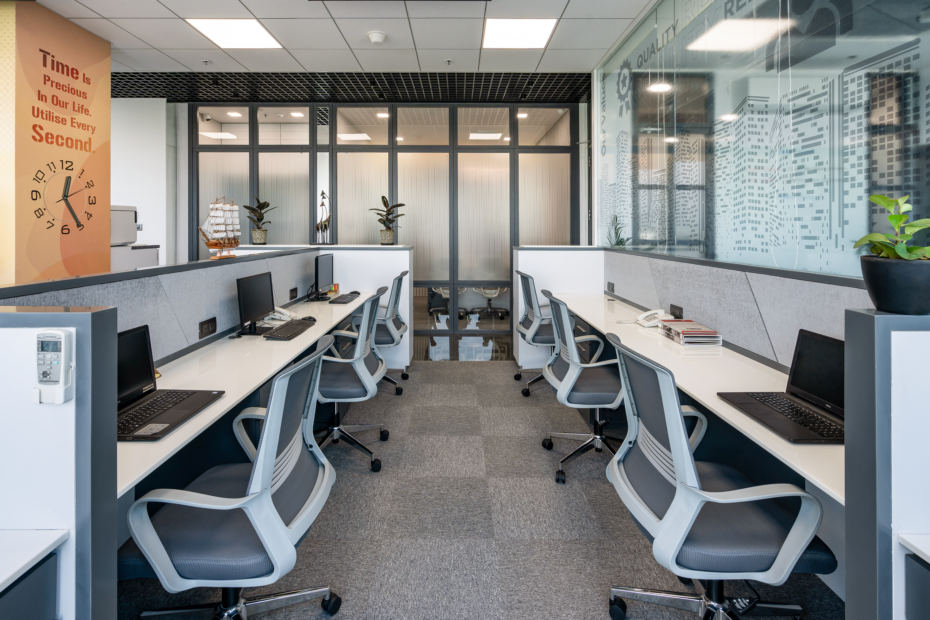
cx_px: 465
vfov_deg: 73.7
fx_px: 413
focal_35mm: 16
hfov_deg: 96.7
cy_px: 310
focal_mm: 16
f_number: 11
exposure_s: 1/10
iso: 200
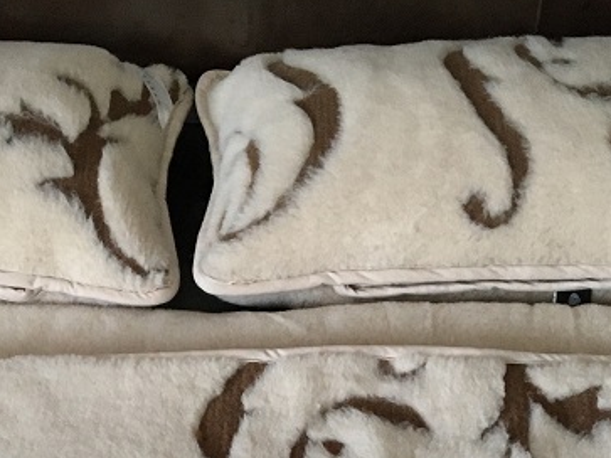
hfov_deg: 24.3
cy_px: 621
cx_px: 219
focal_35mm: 80
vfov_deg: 17.2
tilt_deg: -48.1
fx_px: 1412
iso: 160
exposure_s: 1/33
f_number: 2.2
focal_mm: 4.15
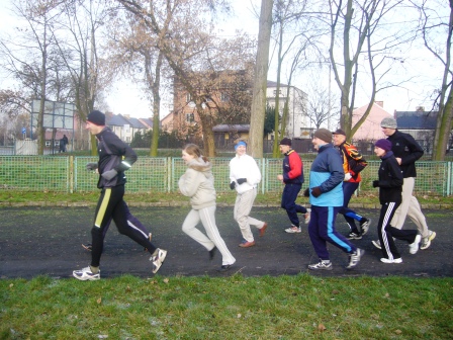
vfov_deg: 40.7
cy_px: 170
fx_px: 458
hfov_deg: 52.6
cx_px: 226
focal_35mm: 35
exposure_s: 1/125
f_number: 2.8
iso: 80
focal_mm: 5.8
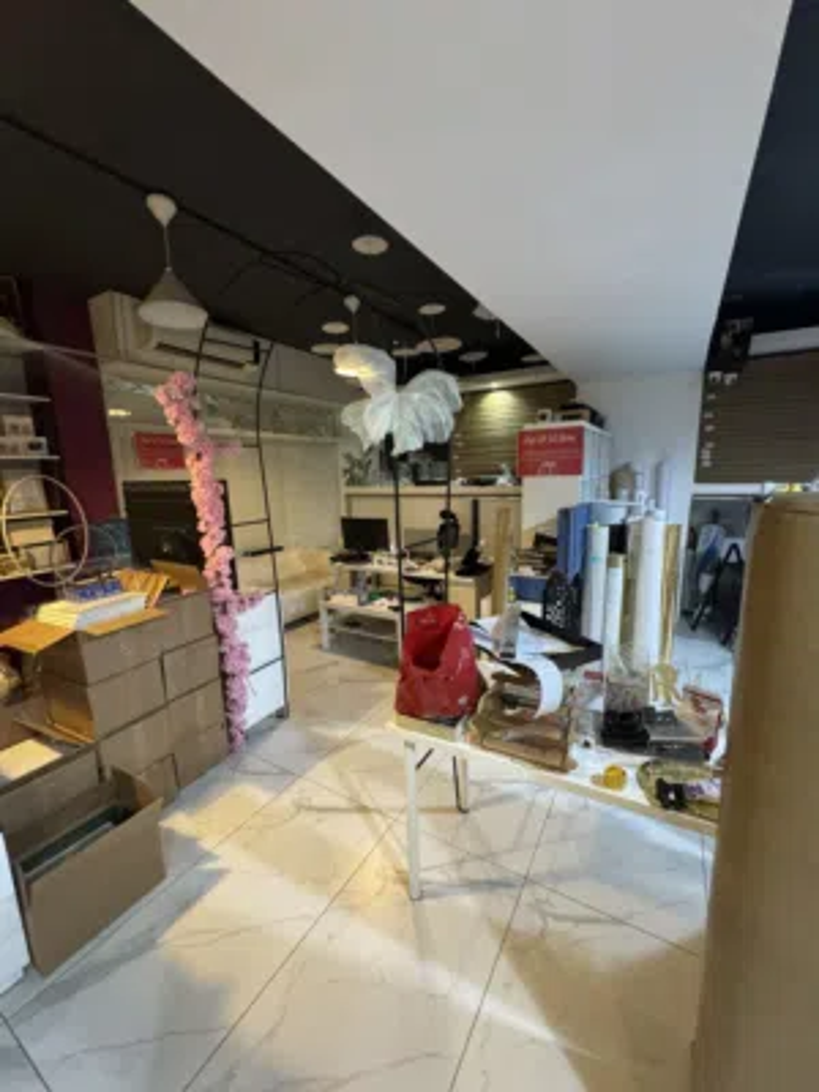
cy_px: 546
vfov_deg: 102.1
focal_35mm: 14
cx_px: 410
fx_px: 442
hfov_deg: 85.7
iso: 800
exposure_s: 1/50
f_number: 2.2
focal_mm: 2.22
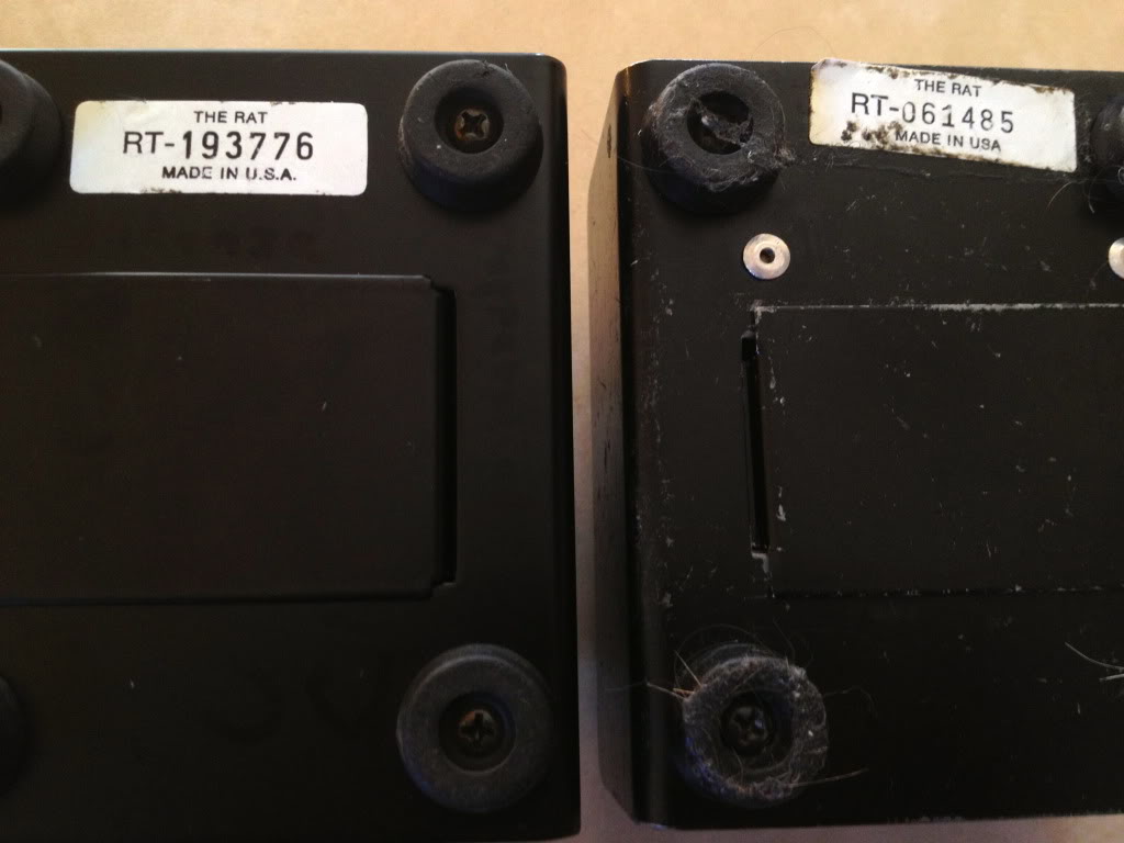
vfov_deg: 40.7
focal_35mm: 35
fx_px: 1136
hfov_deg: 52.6
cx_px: 562
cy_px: 422
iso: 100
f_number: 2.4
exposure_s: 1/20
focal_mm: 4.3
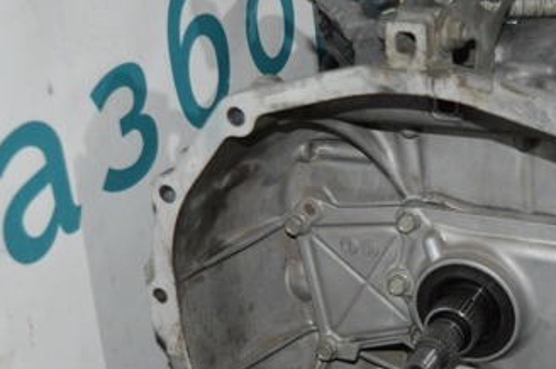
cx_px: 393
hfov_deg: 25.5
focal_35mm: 79
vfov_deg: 17.2
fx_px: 1218
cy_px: 275
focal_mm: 27
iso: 2800
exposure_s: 1/30
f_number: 4
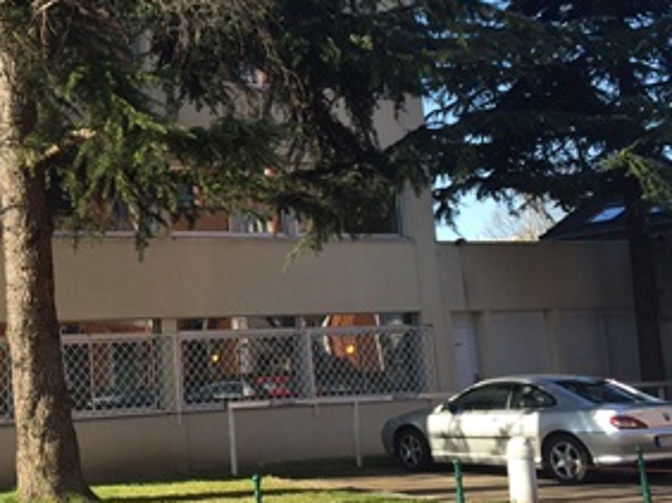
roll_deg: +1.6
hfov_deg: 29.7
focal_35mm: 62
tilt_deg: +7.8
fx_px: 1203
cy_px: 172
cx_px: 46
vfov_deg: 23.5
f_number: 2.2
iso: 32
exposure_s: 1/599
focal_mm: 4.15
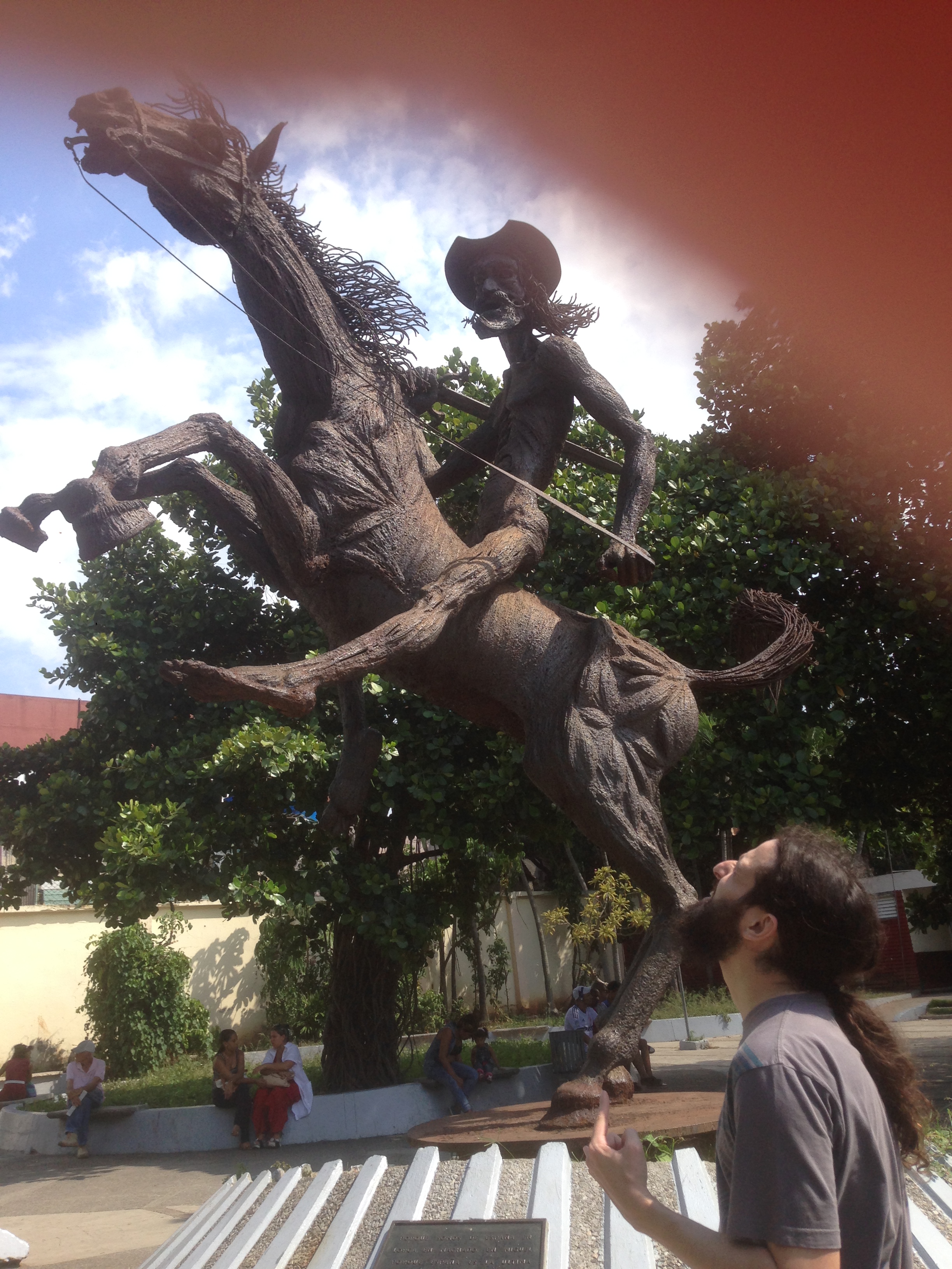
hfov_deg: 42.9
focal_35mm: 33
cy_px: 634
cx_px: 476
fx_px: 1210
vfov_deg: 55.4
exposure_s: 1/847
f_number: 2.4
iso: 50
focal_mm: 4.12
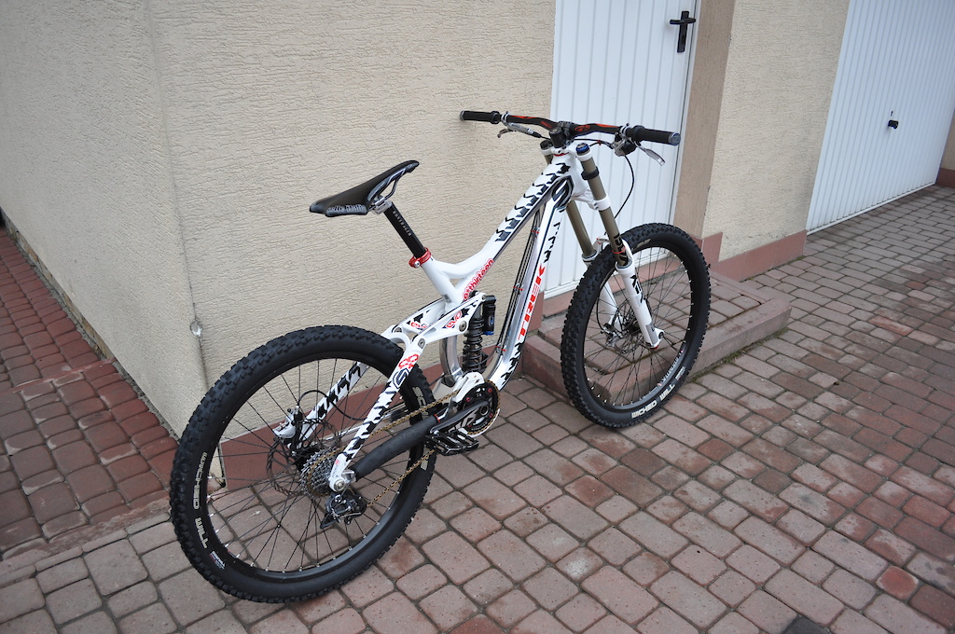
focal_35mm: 27
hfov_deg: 67.4
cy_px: 317
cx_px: 478
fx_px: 715
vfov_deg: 47.8
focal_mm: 18
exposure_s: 1/60
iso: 450
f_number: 4
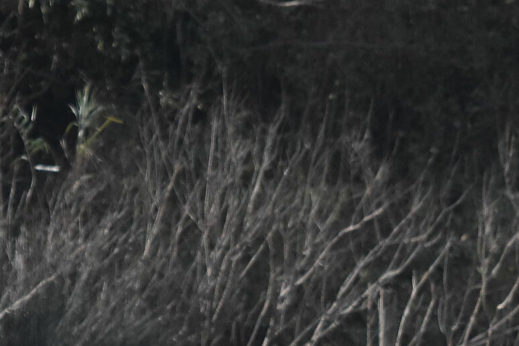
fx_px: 33350
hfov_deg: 0.9
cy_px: 429
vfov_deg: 0.6
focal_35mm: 2313
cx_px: 396
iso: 1600
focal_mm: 500
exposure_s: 1/2500
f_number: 6.3
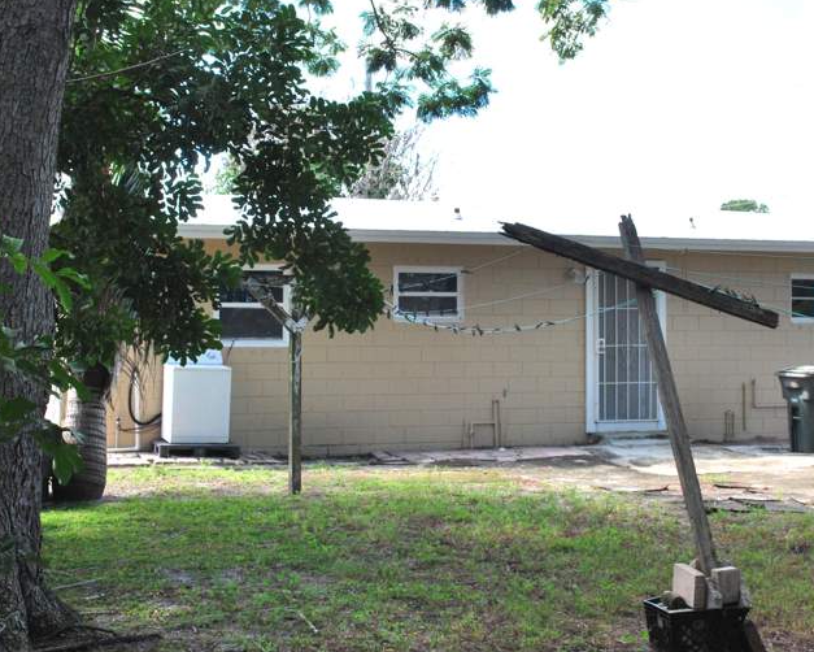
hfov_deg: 34.7
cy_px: 315
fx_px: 1301
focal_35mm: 54
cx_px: 430
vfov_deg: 28.1
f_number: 9
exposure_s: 1/160
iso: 200
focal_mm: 30
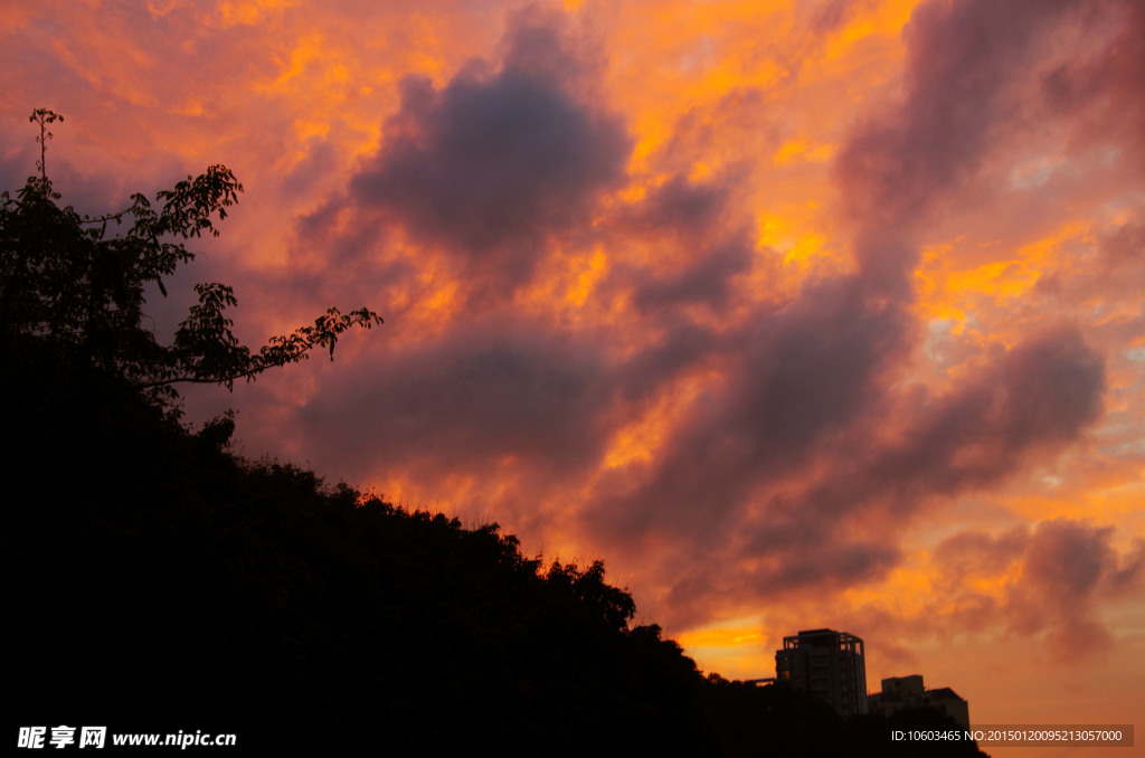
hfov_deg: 42.8
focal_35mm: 46
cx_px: 572
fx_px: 1460
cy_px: 379
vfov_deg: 29.1
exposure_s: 1/5
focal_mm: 31
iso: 200
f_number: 8
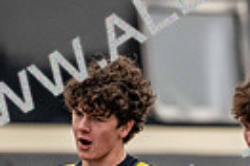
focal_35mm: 1772
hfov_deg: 1.2
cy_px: 159
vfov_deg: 0.8
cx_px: 155
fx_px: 12290
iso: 2800
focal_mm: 400
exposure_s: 1/2000
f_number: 4.5
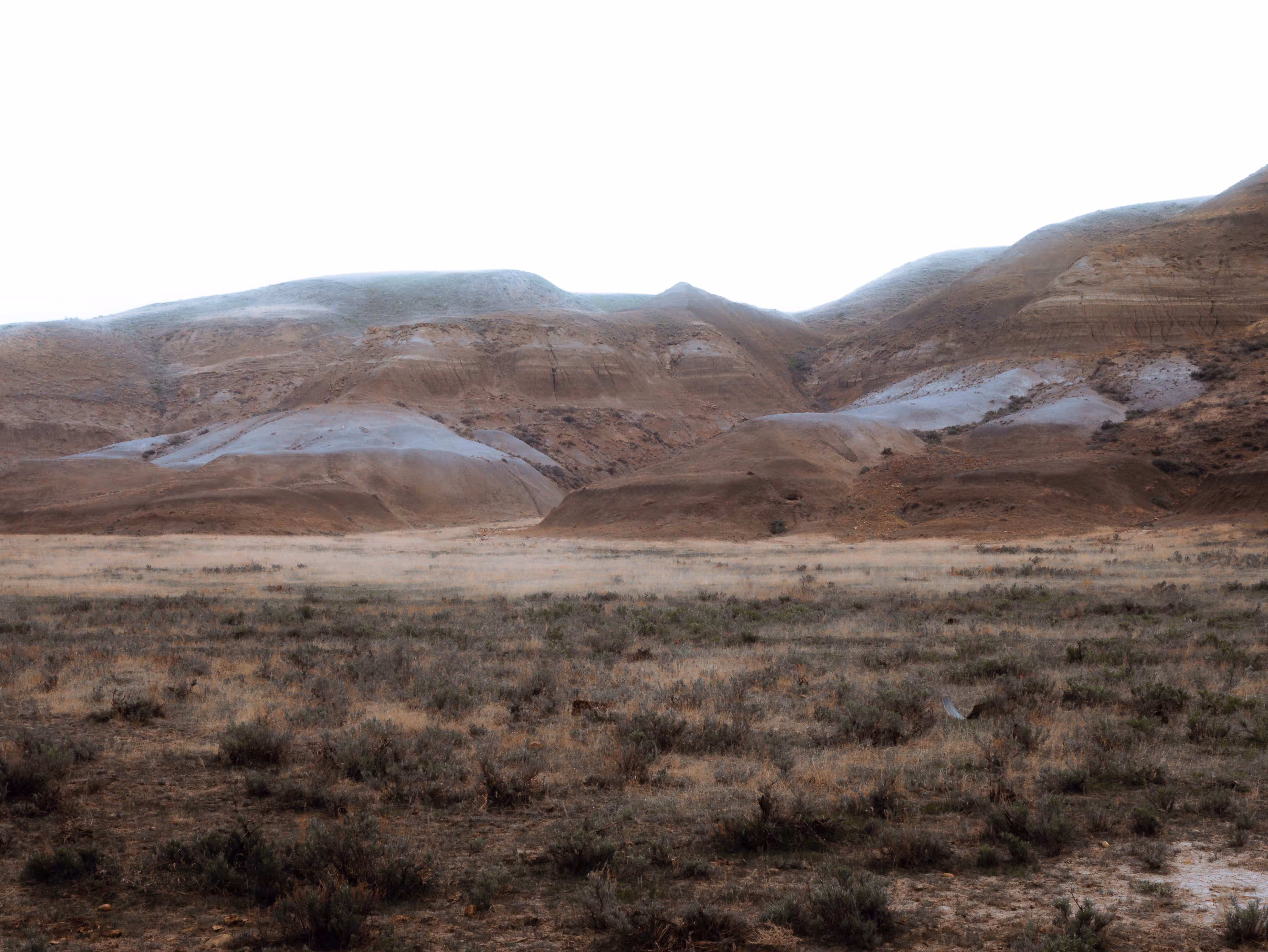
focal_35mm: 50
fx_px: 1832
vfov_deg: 29.1
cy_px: 476
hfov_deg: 38.2
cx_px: 634
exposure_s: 1/60
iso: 200
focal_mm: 25
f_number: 16
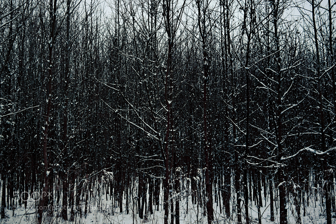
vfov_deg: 28.9
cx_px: 168
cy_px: 112
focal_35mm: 46
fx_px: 434
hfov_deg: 42.3
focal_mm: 31
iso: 400
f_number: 5.6
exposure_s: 1/80
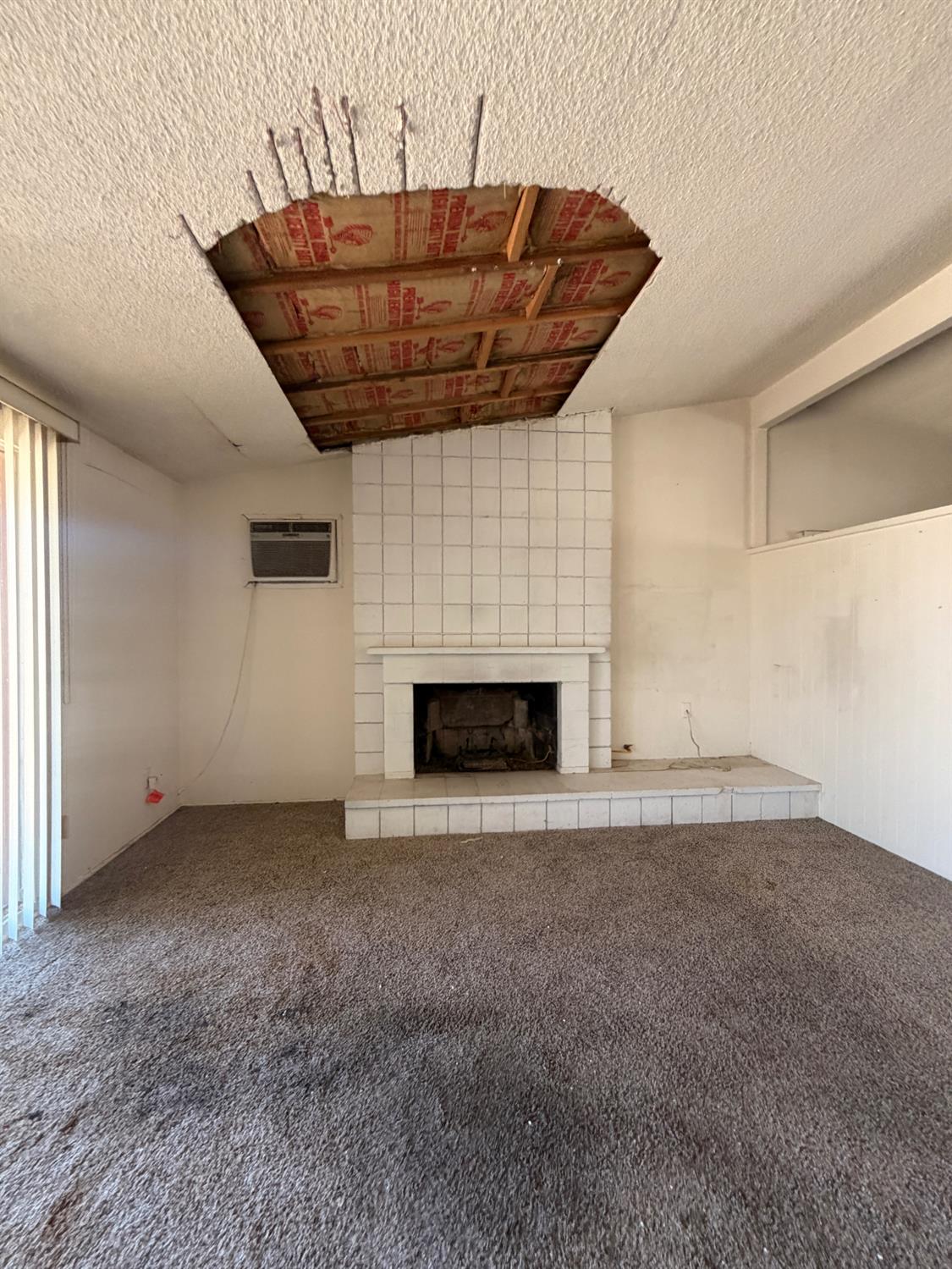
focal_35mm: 14
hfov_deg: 85.7
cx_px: 476
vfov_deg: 102.0
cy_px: 634
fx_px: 513
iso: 250
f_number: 2.2
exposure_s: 1/121
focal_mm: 2.22
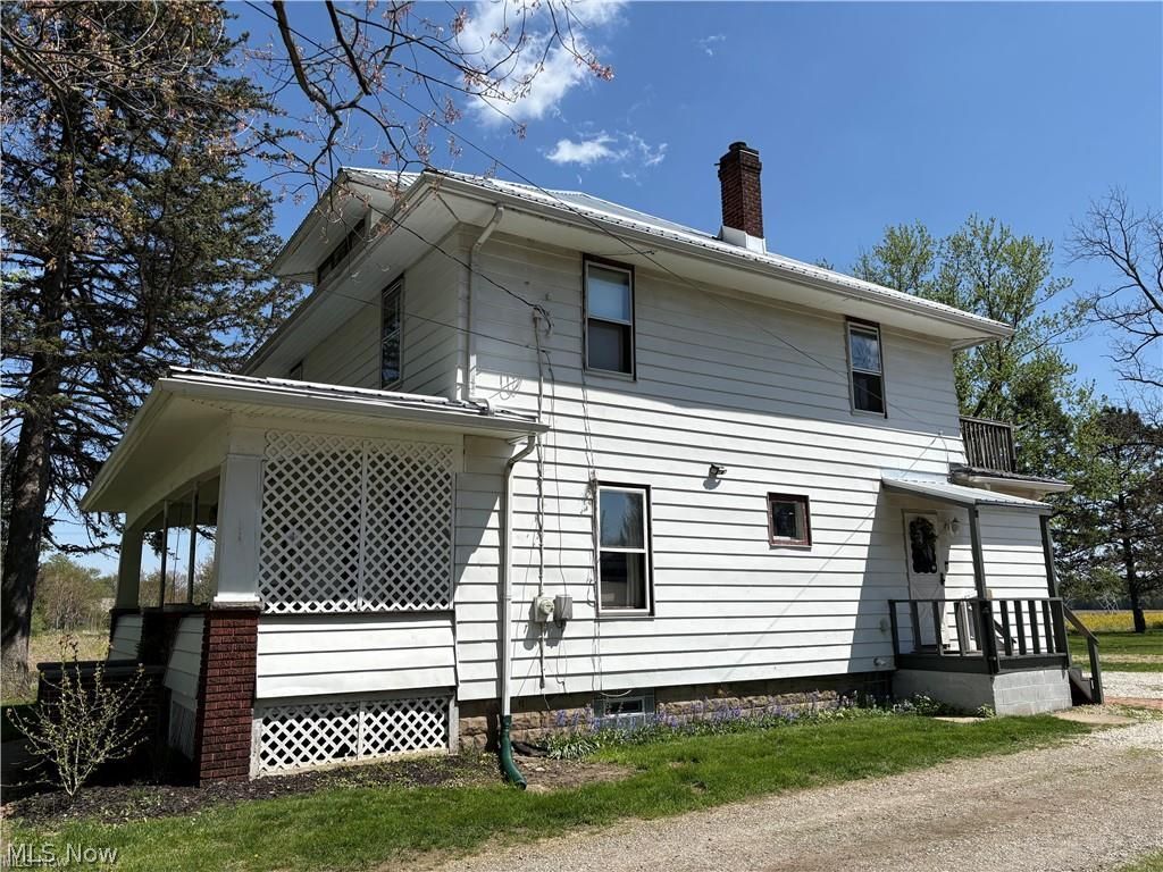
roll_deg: +0.7
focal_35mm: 26
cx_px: 582
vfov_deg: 53.1
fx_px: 874
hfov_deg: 67.3
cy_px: 436
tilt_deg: +10.6
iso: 50
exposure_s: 1/4608
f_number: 1.6
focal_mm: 5.96
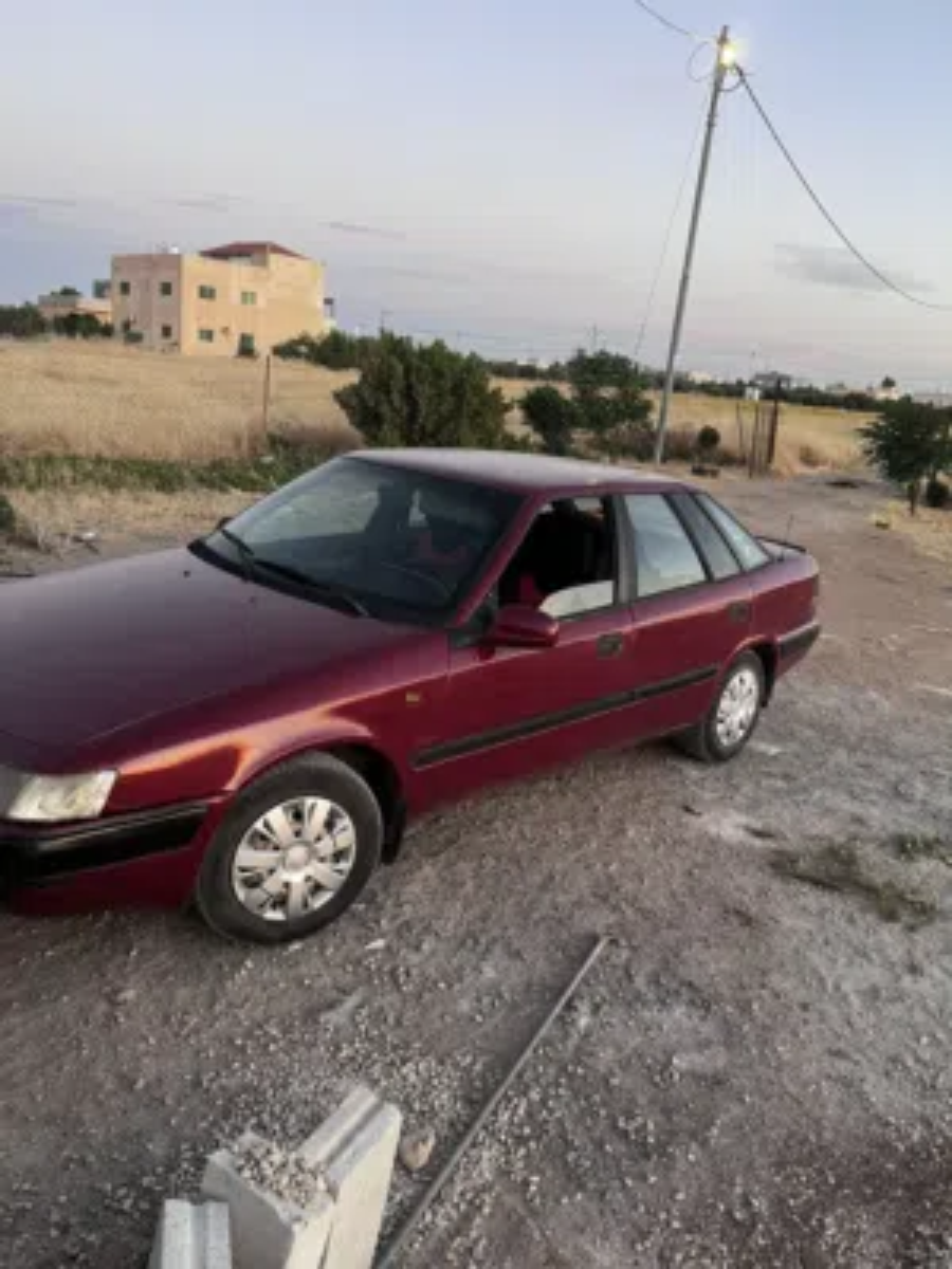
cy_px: 634
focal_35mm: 26
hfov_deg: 53.1
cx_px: 476
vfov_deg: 67.3
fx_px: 953
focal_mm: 5.1
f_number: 1.6
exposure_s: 1/96
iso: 125
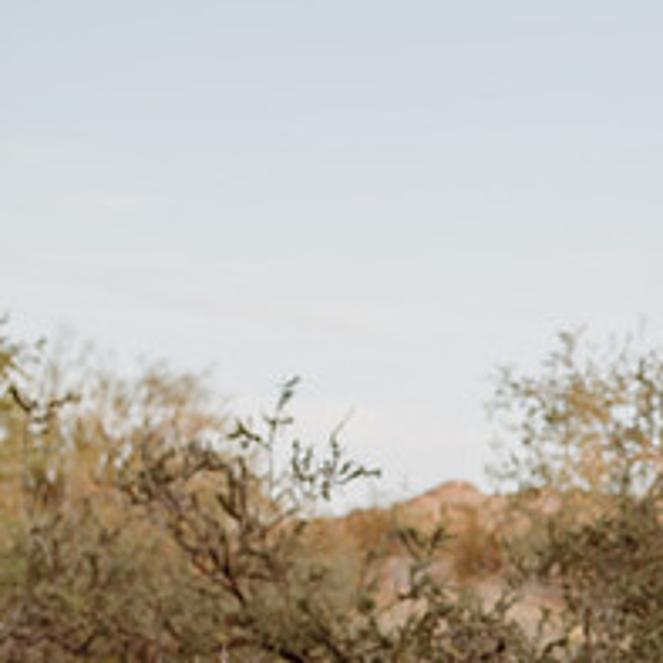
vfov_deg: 13.9
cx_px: 814
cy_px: 507
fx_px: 2709
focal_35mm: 125
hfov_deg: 13.5
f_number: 2.8
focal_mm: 50
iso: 200
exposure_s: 1/250
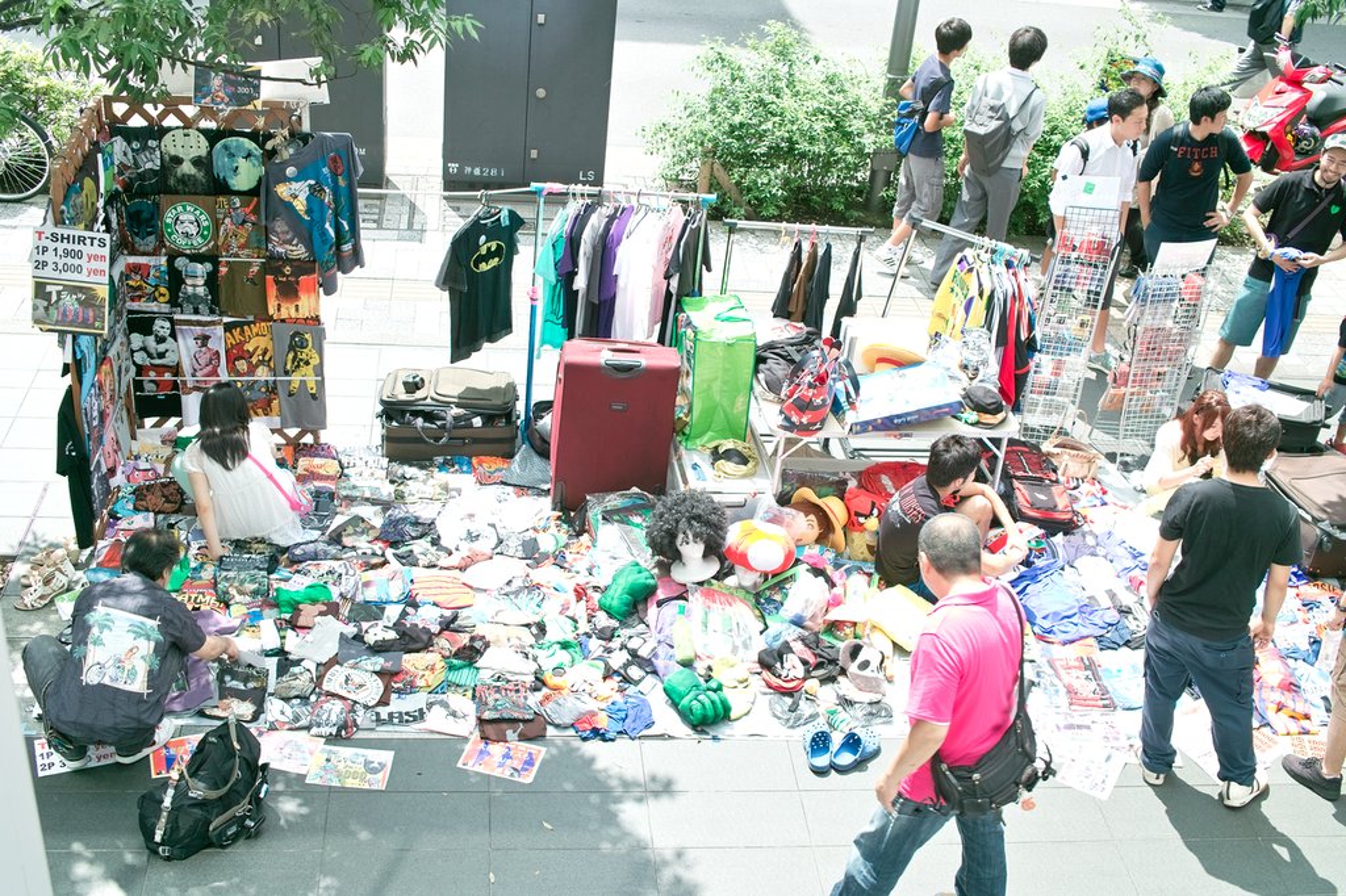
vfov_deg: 32.6
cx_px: 673
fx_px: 1532
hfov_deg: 47.4
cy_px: 448
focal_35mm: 41
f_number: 4.5
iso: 100
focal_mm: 24.2
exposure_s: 1/125
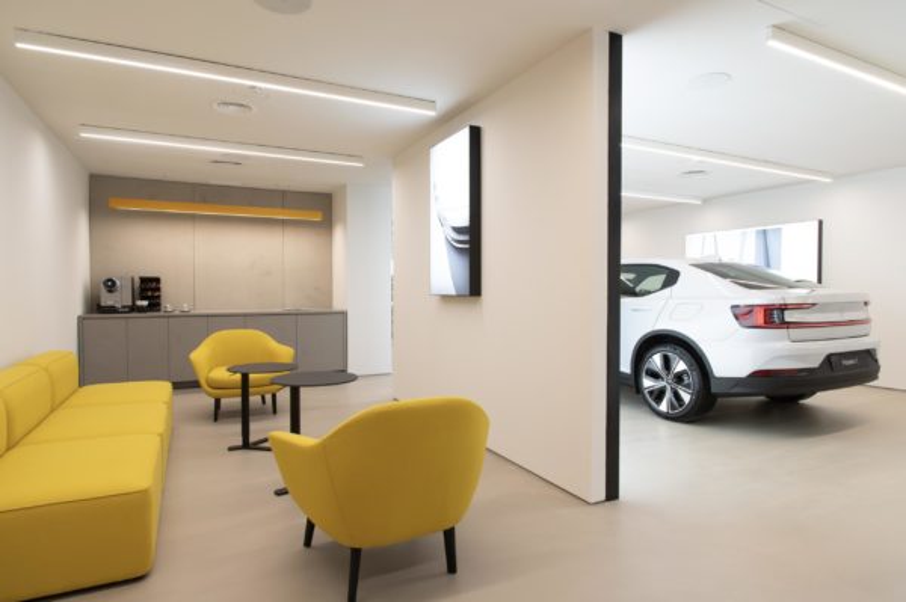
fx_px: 503
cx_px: 453
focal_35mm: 20
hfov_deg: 84.0
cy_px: 301
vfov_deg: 61.8
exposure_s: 1/6
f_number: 9
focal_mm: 20
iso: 125
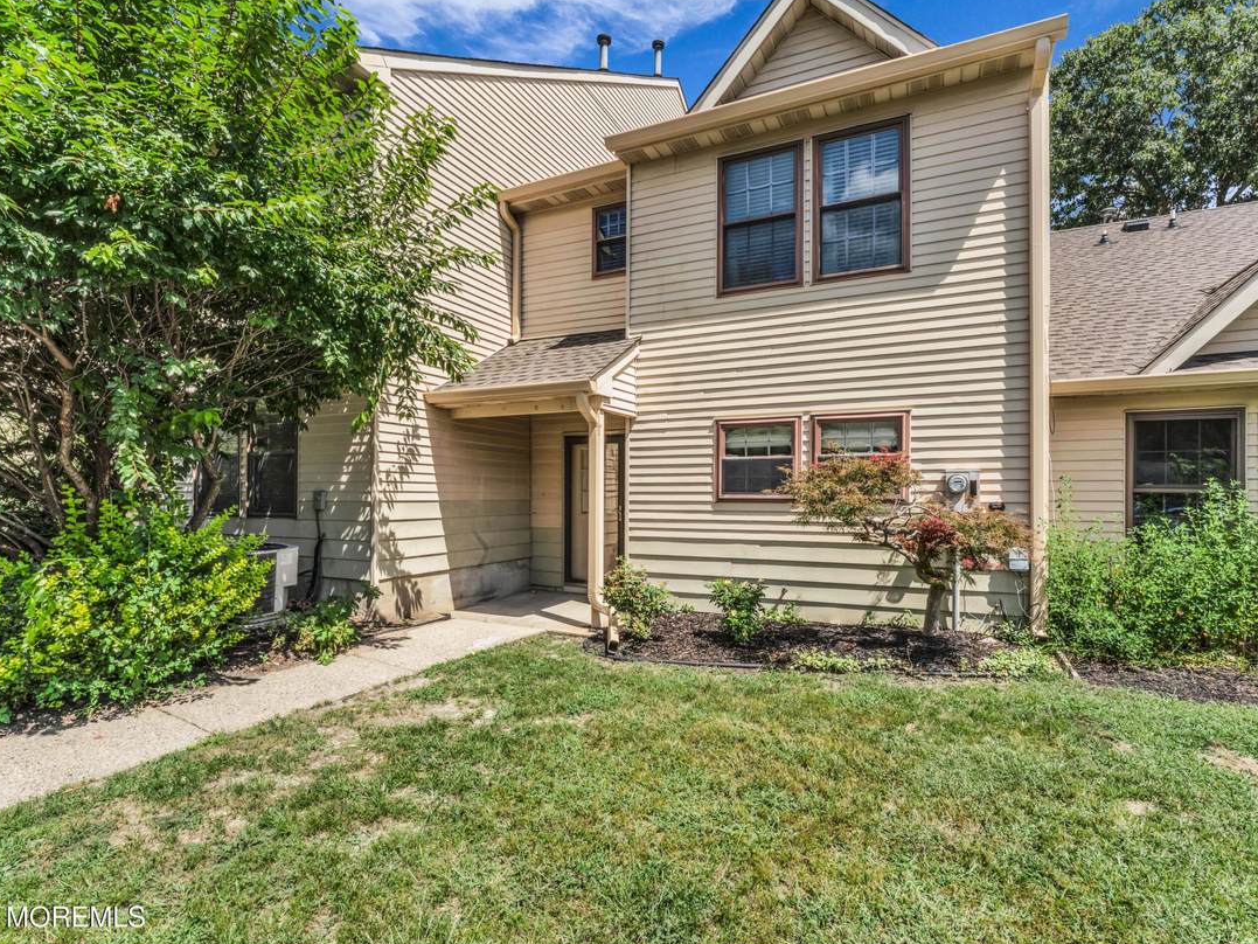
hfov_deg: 91.6
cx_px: 660
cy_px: 464
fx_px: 611
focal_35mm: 17
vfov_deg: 75.4
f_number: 22
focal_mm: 14.7
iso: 100
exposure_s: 1/25
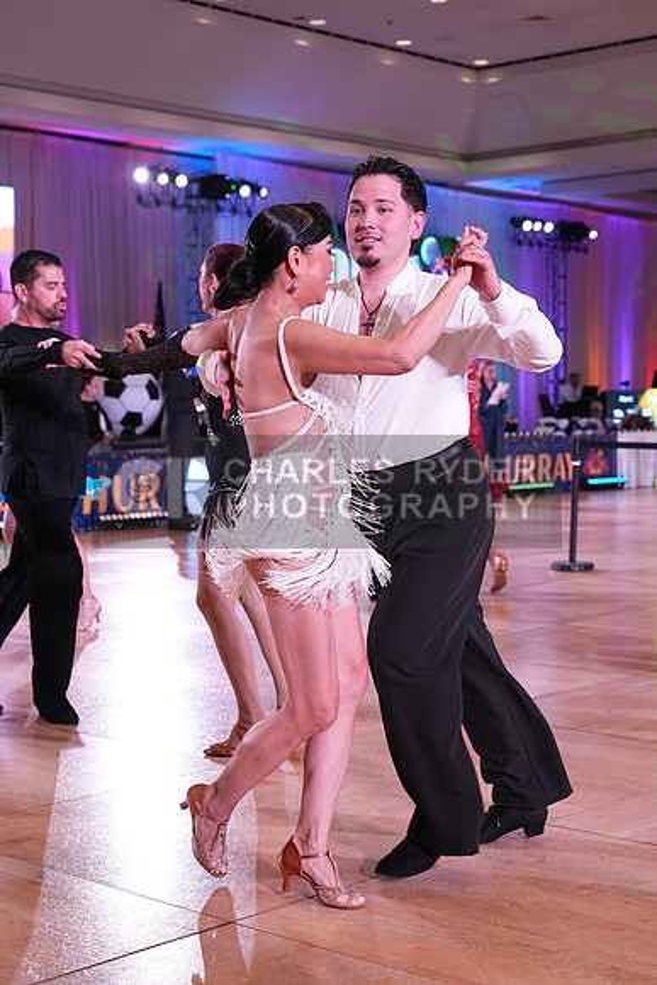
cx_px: 328
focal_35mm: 57
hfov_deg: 23.8
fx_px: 1559
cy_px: 492
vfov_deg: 35.0
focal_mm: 57
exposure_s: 1/400
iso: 3200
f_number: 5
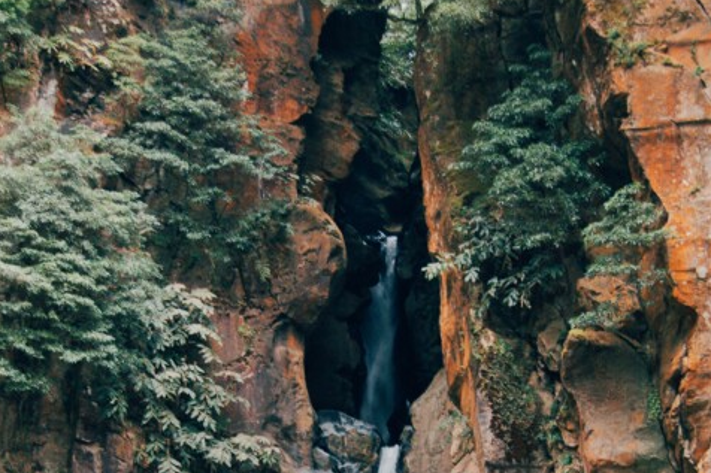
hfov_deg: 33.9
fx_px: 1165
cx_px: 355
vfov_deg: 21.7
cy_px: 533
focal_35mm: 59
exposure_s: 1/25
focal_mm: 26
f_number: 4.2
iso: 800
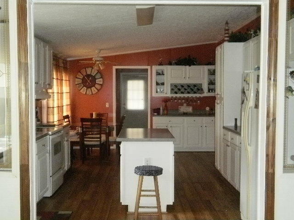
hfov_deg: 43.9
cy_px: 110
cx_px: 147
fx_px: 365
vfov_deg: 33.6
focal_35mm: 43
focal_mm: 7.61
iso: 320
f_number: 3.4
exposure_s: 1/40
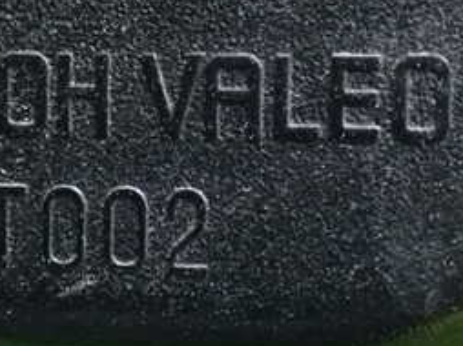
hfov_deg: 20.2
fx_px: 1296
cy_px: 124
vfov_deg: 15.2
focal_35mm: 97
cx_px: 170
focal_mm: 7.31
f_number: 2.8
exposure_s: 1/13
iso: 1600
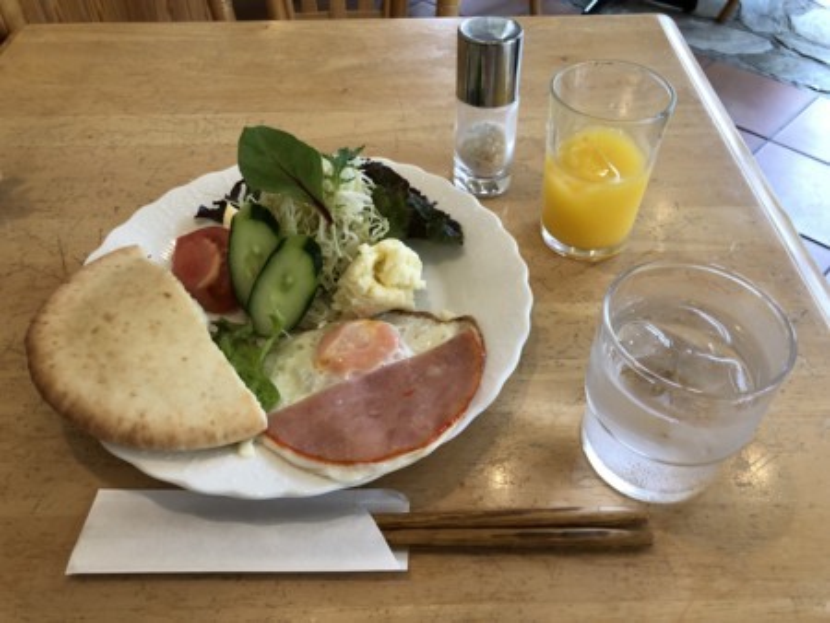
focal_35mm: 28
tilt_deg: -46.4
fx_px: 672
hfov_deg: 63.4
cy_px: 312
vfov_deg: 49.8
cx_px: 415
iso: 32
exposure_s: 1/30
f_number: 1.8
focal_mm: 4
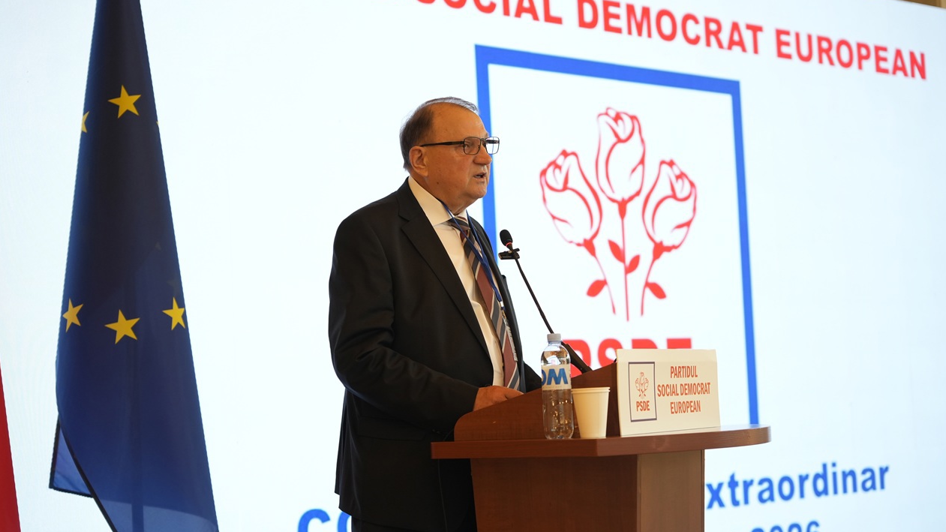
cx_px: 467
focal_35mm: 67
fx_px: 1680
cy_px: 266
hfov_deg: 31.4
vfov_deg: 18.0
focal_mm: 63
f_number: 2.8
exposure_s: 1/250
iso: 1000
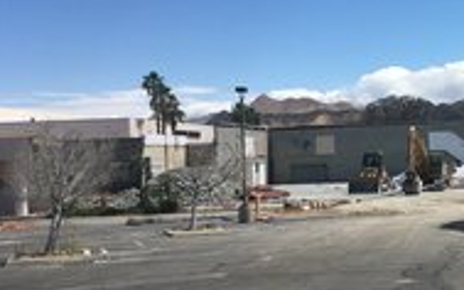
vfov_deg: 20.0
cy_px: 128
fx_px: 822
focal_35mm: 65
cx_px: 484
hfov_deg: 29.1
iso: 25
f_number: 2.2
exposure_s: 1/2404
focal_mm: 4.15
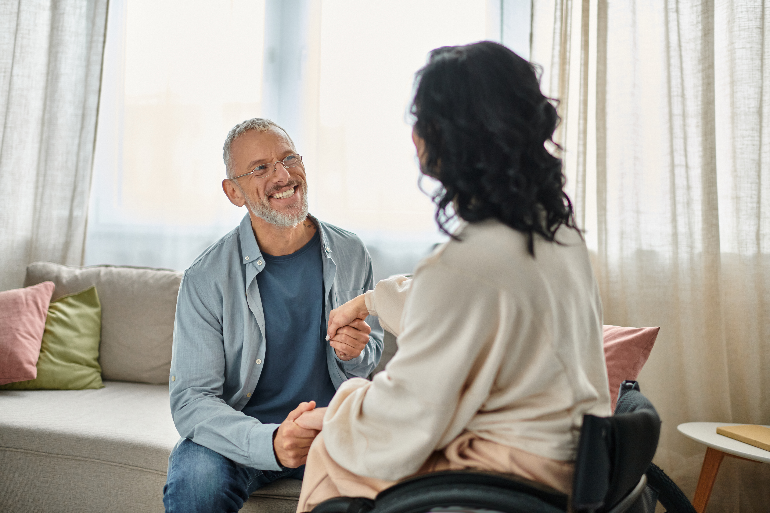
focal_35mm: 35
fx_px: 749
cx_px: 385
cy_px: 256
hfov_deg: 54.4
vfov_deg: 37.9
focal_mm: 35
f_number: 2
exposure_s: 1/125
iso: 1000
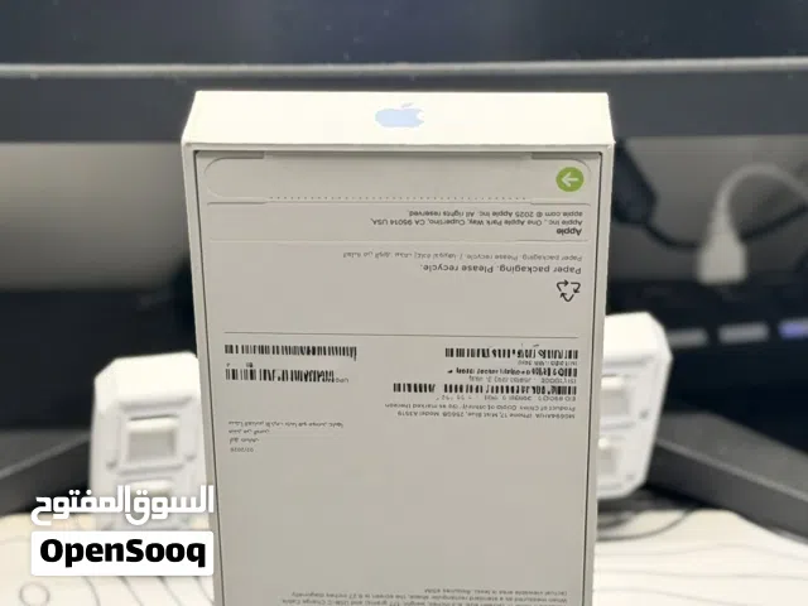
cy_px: 303
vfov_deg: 30.3
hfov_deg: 39.7
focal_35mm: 48
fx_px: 1120
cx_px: 404
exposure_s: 1/40
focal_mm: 6.76
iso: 400
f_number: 1.78
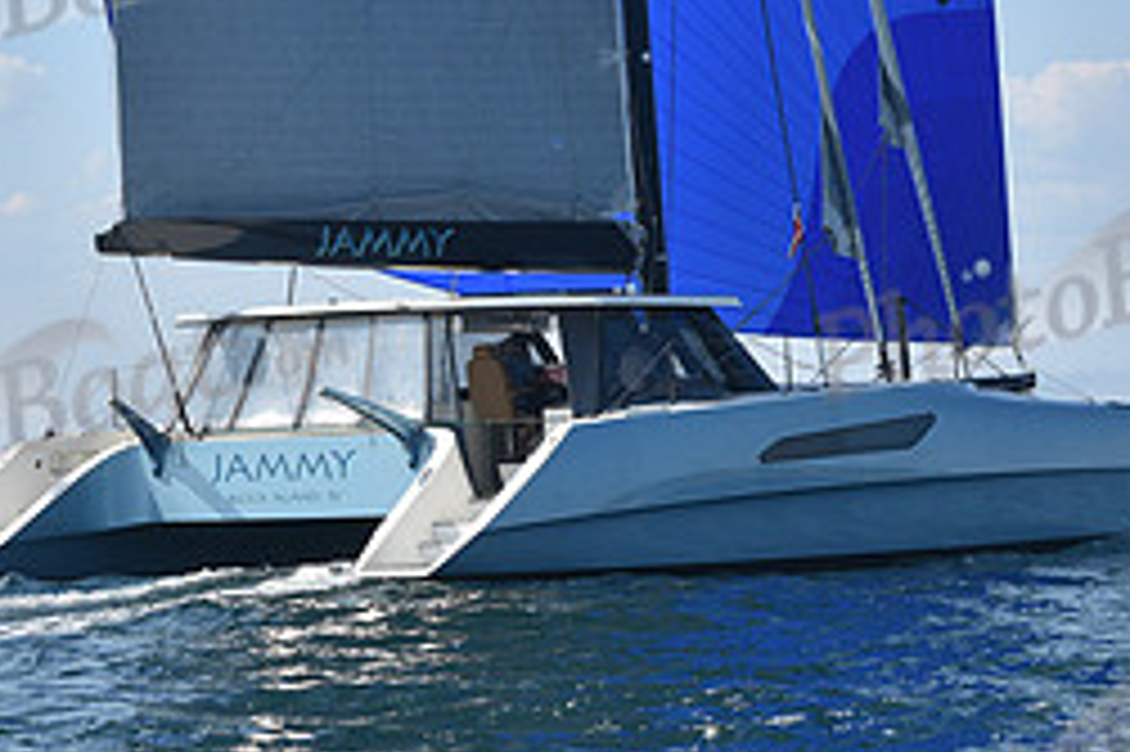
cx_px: 585
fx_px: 5081
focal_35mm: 162
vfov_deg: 8.4
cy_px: 583
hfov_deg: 12.7
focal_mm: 70
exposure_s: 1/1600
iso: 320
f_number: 7.1
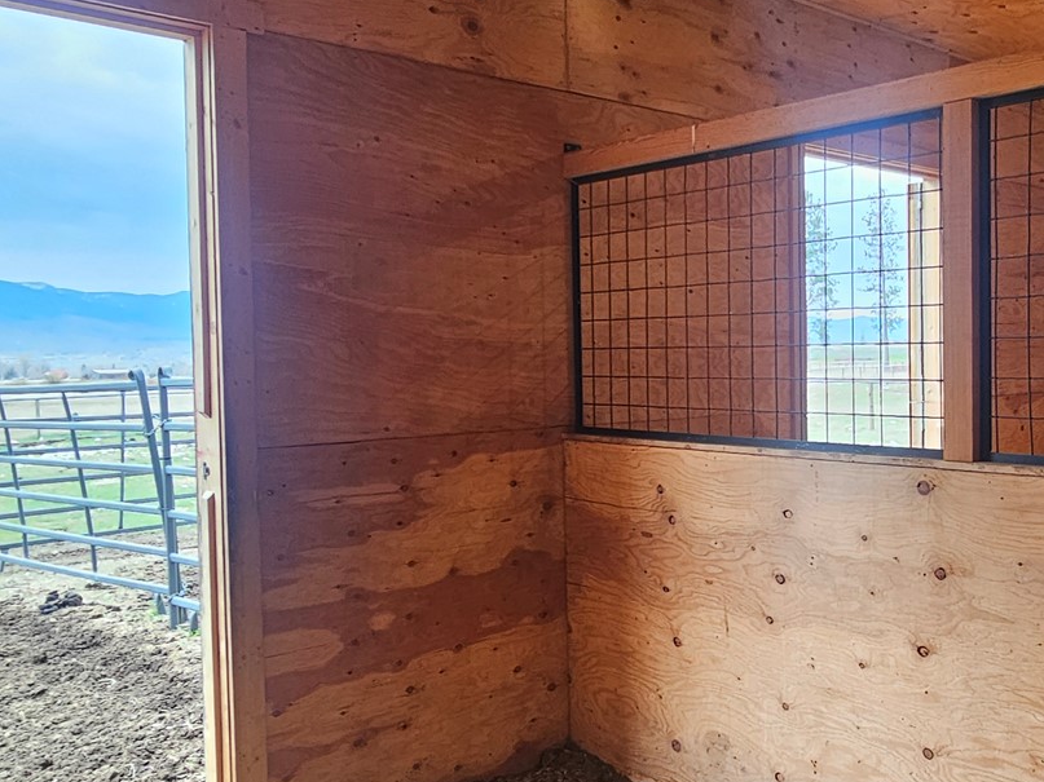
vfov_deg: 42.9
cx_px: 806
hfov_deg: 52.5
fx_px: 995
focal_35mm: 33
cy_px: 357
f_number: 2.2
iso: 100
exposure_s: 1/60
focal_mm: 2.2
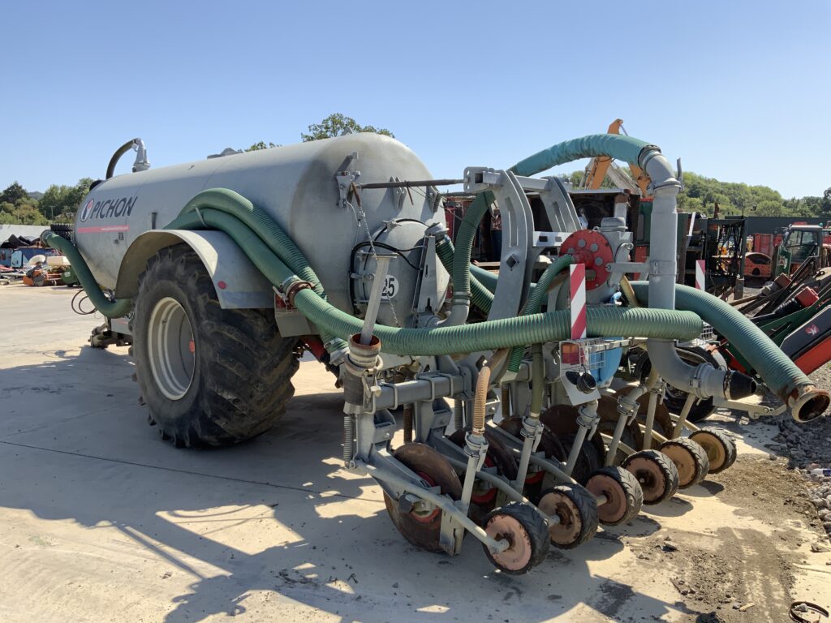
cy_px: 312
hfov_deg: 61.7
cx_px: 416
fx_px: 696
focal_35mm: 29
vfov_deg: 48.2
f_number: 1.8
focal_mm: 3
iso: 16
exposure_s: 1/1015
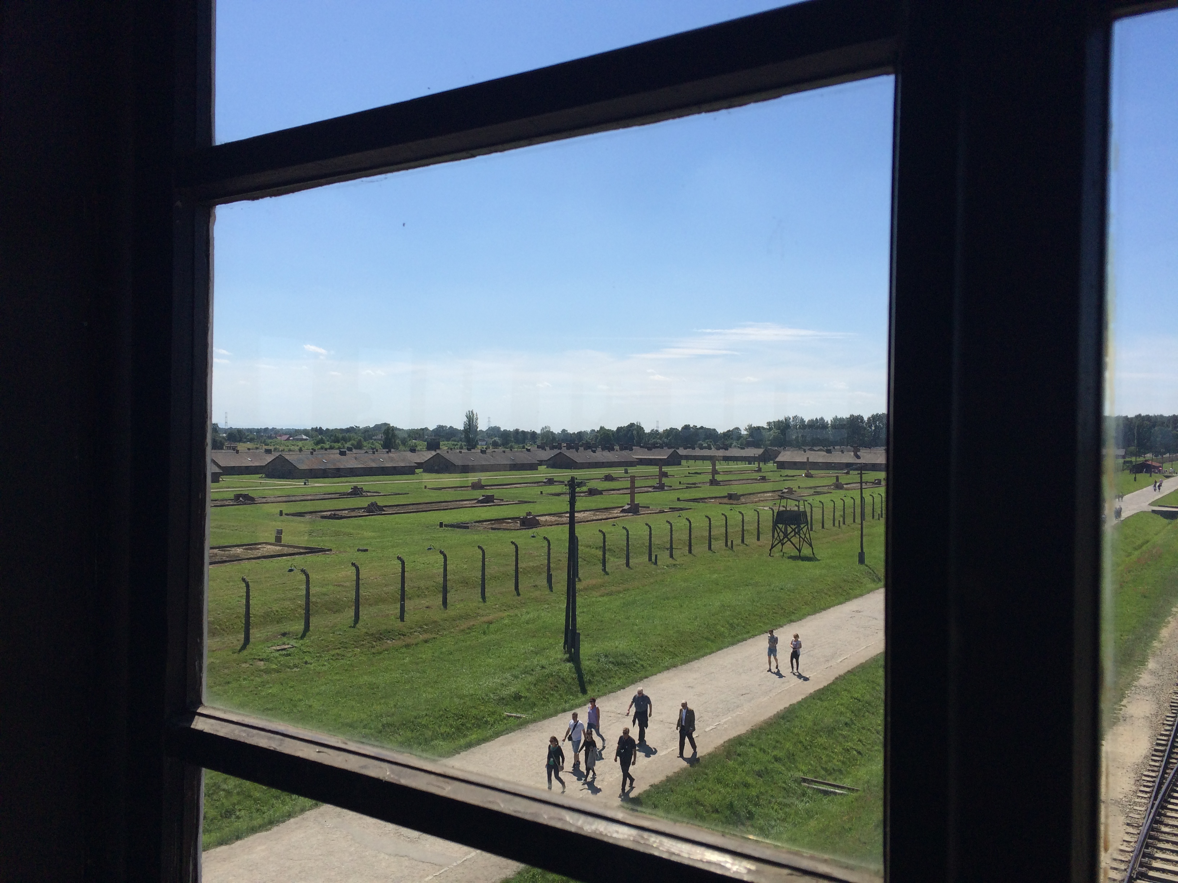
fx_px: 987
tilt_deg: +1.4
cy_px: 442
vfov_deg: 48.2
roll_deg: -1.0
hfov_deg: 61.7
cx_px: 589
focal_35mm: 29
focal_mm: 4.15
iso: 32
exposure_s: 1/3165
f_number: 2.2
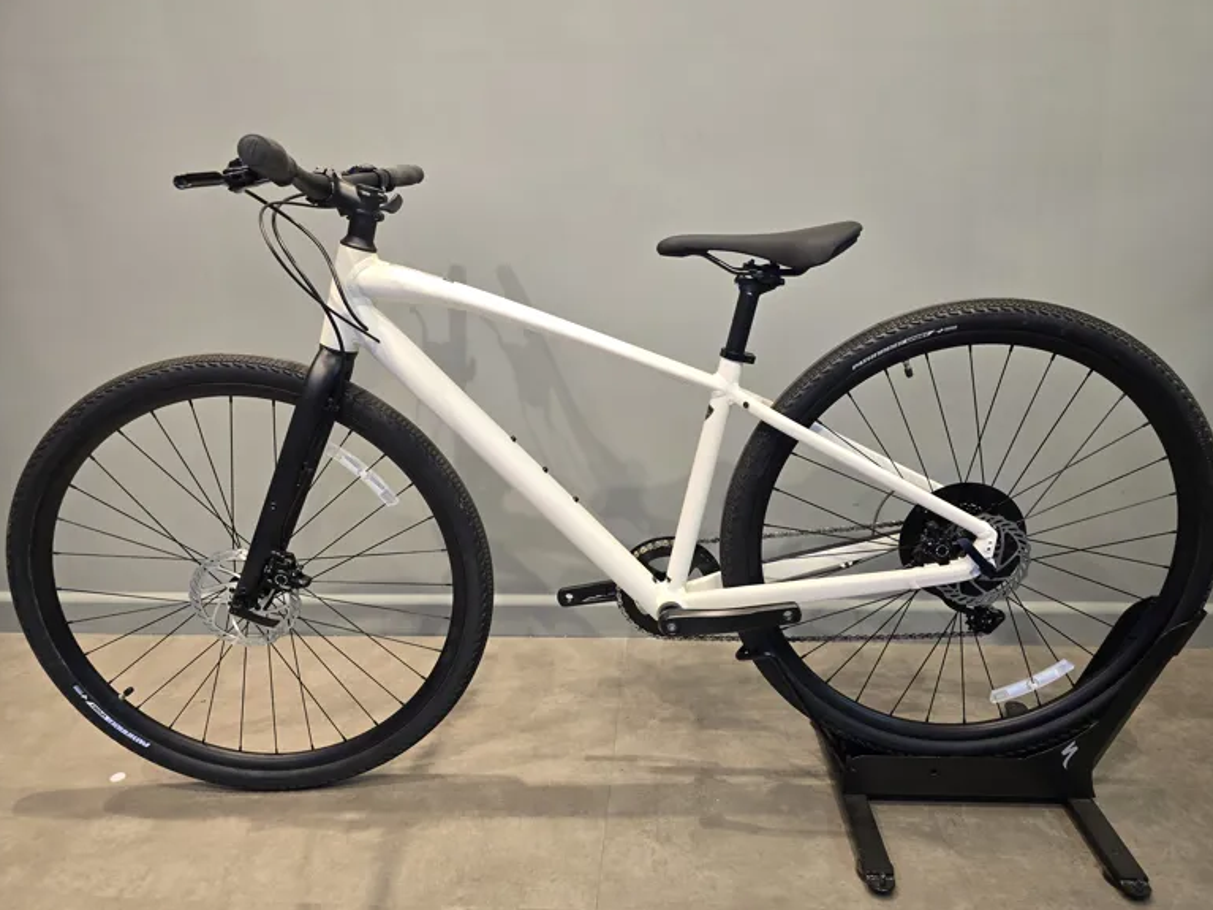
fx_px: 841
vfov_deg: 56.8
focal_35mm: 24
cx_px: 612
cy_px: 462
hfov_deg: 71.6
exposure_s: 1/50
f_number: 1.7
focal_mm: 6.3
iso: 80
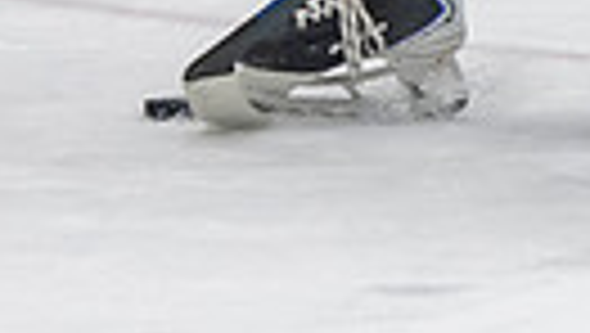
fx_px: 12998
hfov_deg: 2.6
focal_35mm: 830
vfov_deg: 1.5
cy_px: -274
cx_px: 893
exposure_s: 1/640
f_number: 3.2
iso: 2000
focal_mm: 102
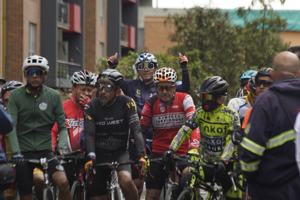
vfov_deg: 4.4
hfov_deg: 6.5
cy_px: 100
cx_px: 150
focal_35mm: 315
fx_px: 2625
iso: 500
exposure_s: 1/250
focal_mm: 210
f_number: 8
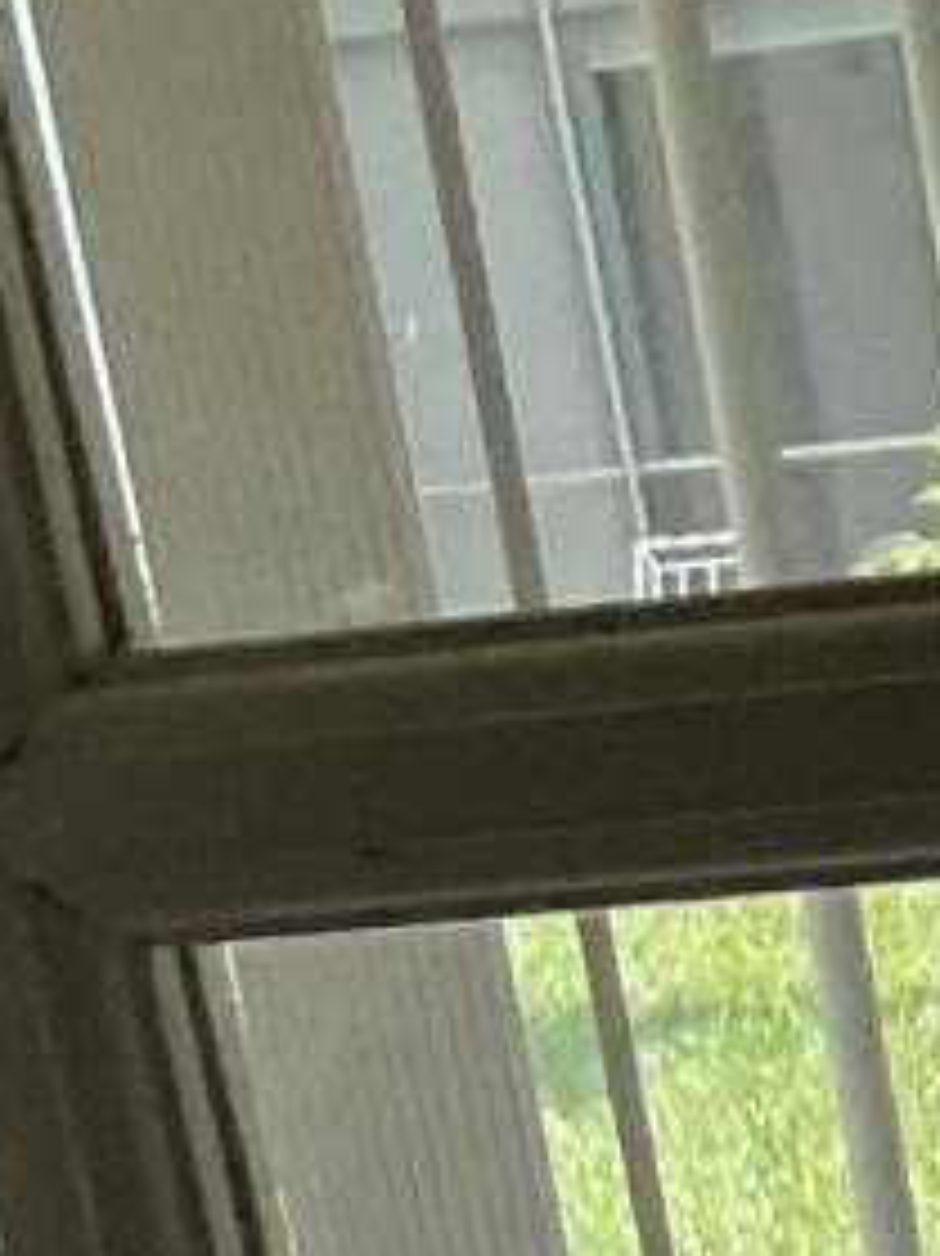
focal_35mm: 208
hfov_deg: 6.7
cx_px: 2393
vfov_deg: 7.9
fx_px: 7537
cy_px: 4043
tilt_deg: -28.8
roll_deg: +5.4
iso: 16
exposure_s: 1/242
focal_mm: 3
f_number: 1.8
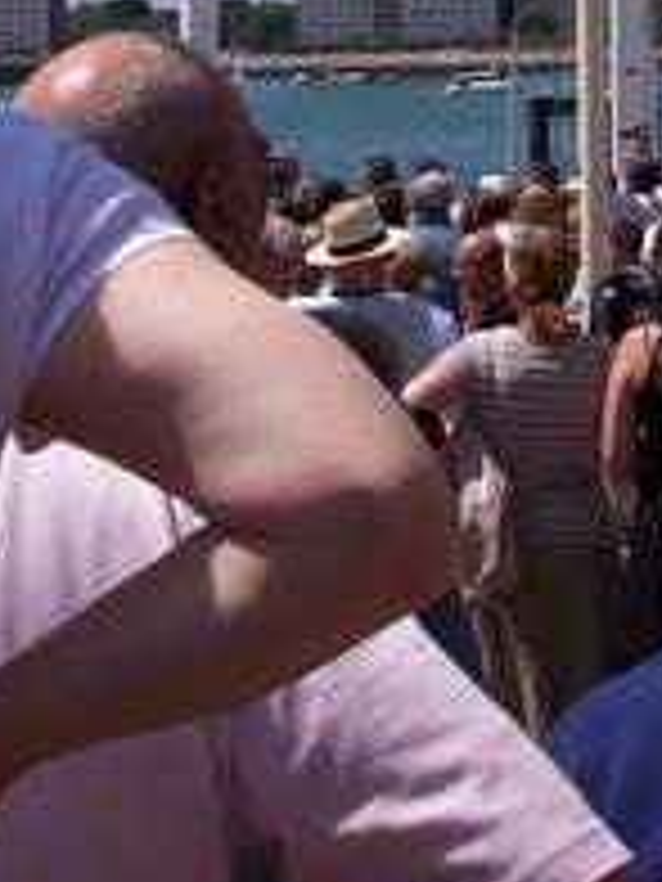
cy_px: -486
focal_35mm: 124
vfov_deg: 14.7
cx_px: 842
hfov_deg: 11.7
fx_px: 3162
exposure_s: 1/1000
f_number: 4.8
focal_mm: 8
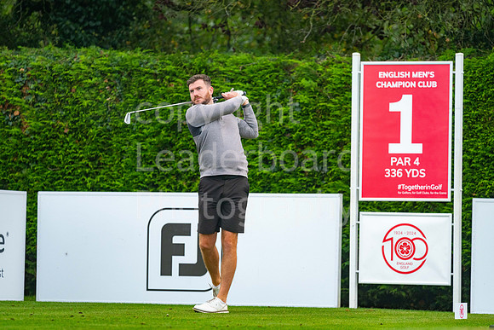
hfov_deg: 6.9
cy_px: 165
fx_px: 4117
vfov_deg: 4.6
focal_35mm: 300
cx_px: 247
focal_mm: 300
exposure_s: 1/800
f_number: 4
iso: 1000
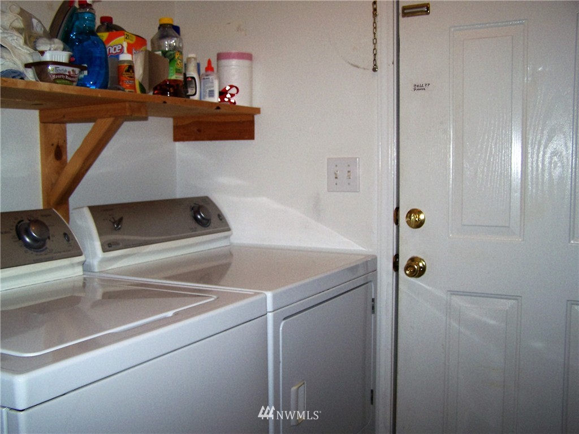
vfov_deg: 37.7
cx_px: 290
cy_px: 217
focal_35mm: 38
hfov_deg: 49.0
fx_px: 636
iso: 80
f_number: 2.8
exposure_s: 1/60
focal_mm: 6.3
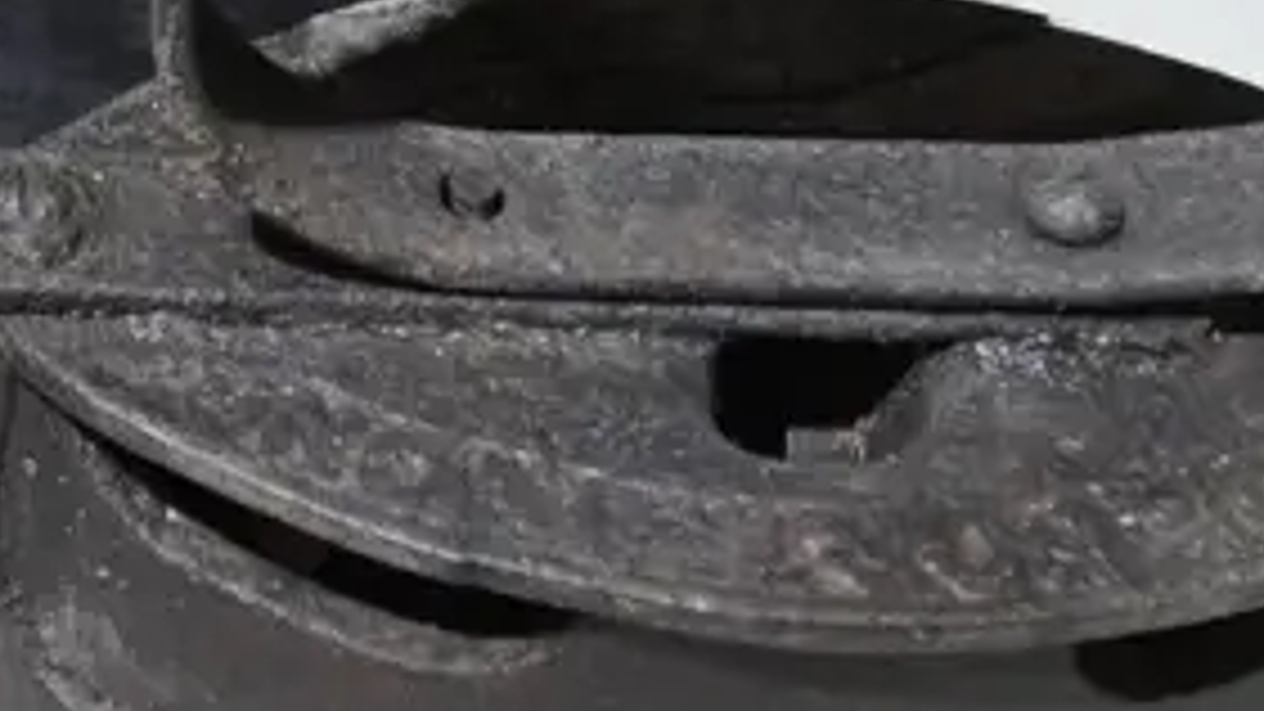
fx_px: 3988
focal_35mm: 119
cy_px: -90
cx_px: -139
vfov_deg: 10.1
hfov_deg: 17.4
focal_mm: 15
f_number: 3.6
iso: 500
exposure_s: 1/60
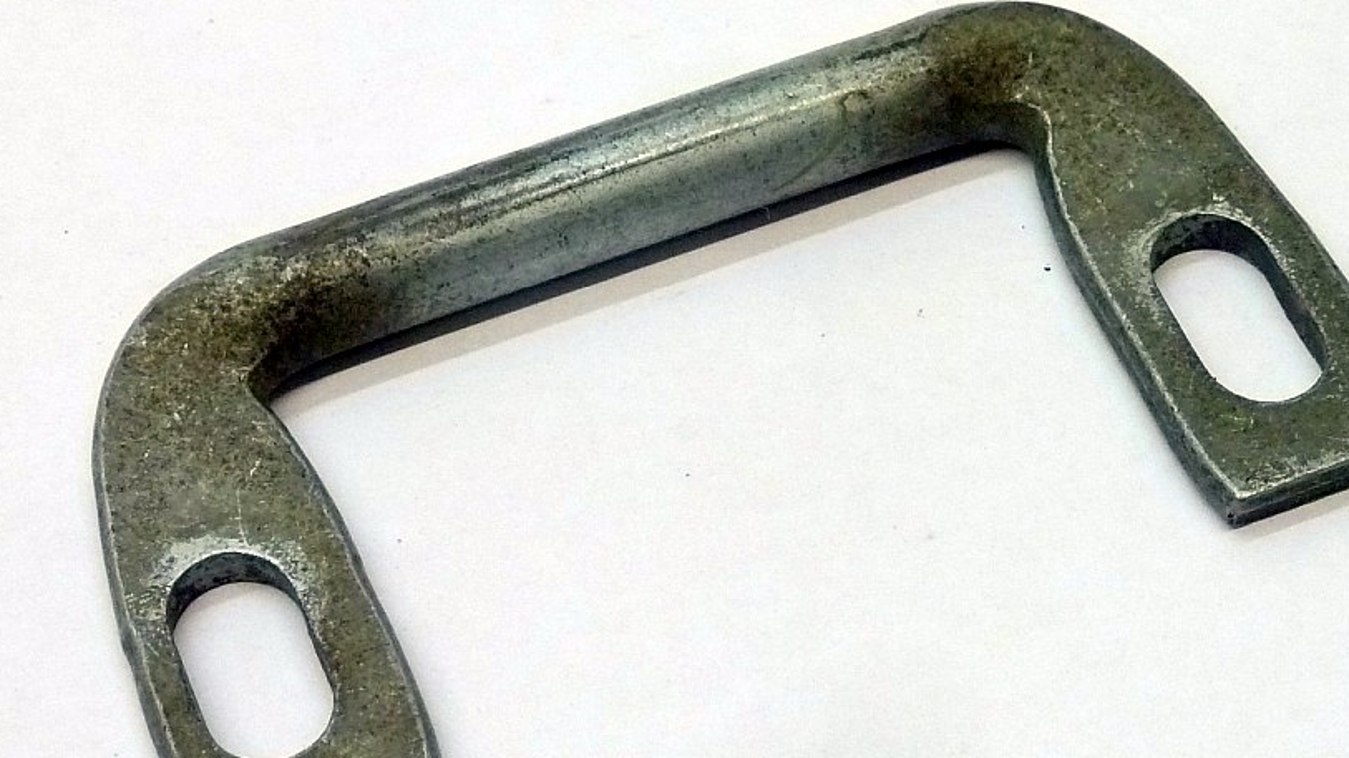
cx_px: 762
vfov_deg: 18.5
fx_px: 2325
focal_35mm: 65
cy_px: 436
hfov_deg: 32.3
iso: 400
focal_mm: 8.5
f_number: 3.8
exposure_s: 1/40
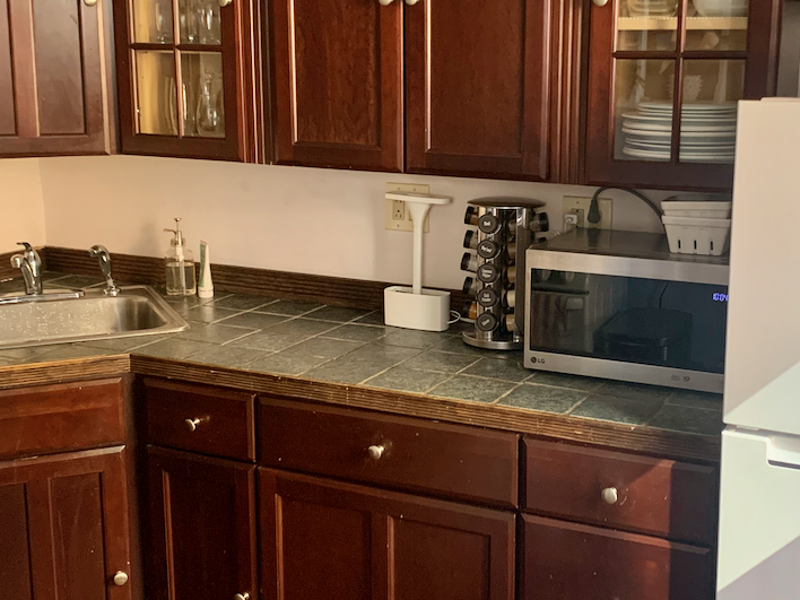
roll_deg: -1.1
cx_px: 497
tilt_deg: -10.1
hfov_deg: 40.2
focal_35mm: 47
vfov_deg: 30.9
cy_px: 288
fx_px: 1086
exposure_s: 1/60
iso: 200
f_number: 1.8
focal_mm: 4.25
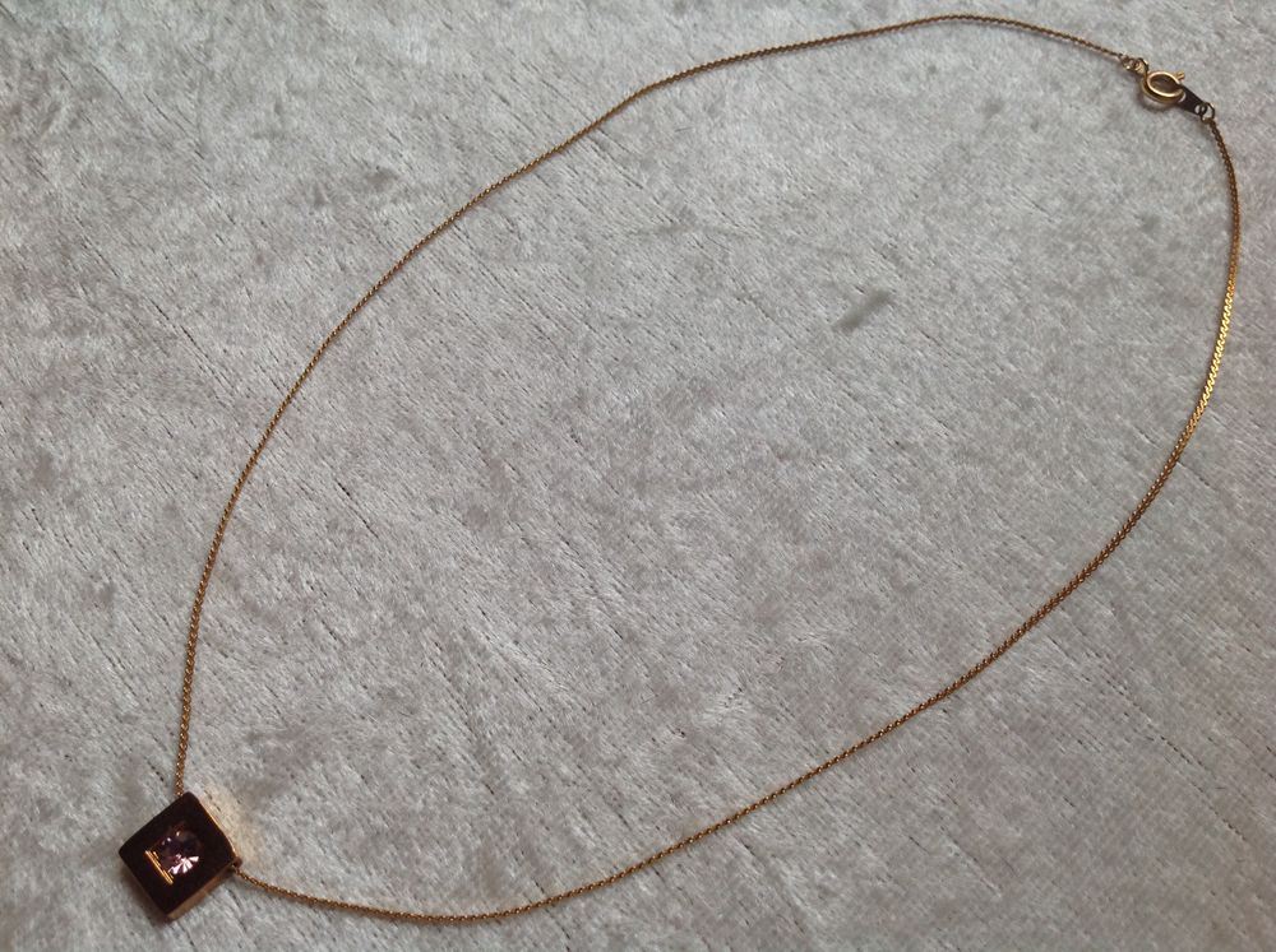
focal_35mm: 35
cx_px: 638
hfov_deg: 52.7
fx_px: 1288
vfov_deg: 40.6
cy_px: 476
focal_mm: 4.28
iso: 64
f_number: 2.4
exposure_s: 1/60
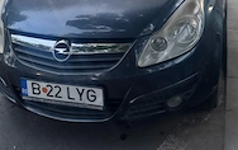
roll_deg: +4.6
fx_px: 351
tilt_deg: -13.3
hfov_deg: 37.3
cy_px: 9
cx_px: 91
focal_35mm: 54
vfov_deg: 23.3
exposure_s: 1/54
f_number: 1.78
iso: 800
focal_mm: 6.76
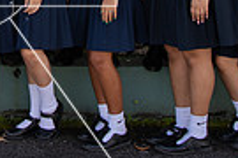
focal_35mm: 123
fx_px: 813
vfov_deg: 10.6
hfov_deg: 16.1
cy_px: -113
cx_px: -32
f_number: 5
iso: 80
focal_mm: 28
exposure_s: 1/160
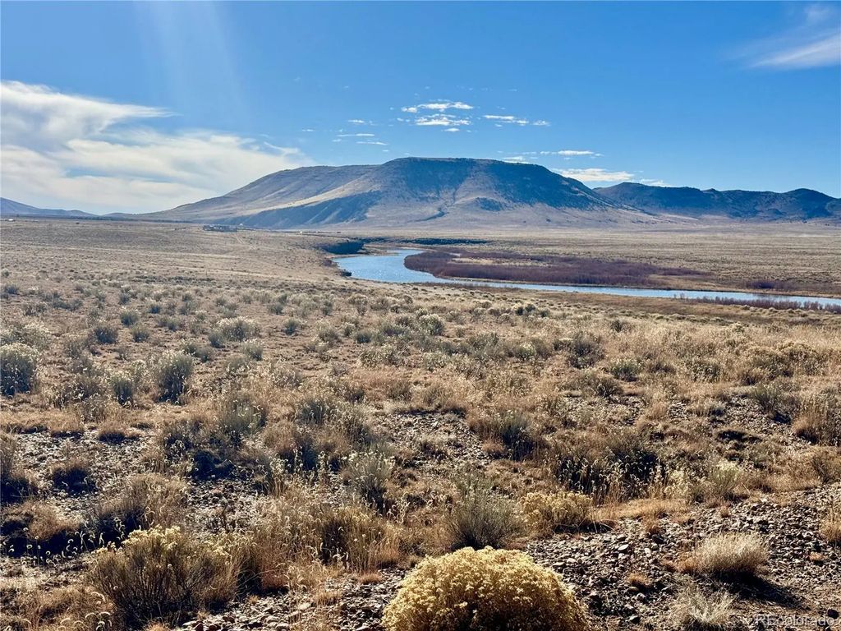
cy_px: 316
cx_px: 420
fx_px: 1166
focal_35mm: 48
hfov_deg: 39.7
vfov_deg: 30.3
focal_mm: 6.76
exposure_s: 1/9009
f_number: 1.78
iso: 64
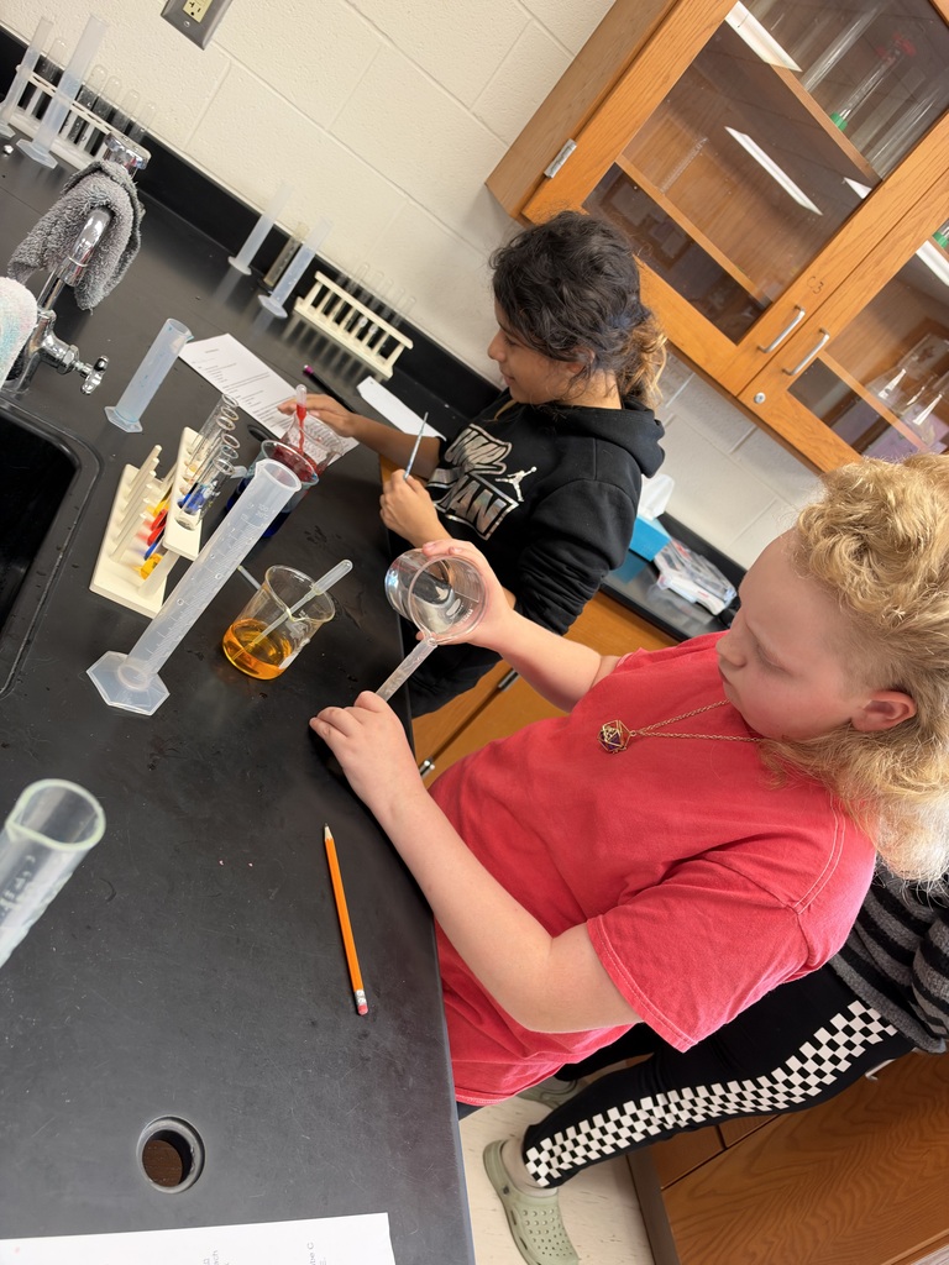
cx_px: 474
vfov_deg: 71.6
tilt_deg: -20.3
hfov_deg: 56.8
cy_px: 632
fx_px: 877
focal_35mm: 24
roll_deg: -41.0
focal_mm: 6.93
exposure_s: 1/60
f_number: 1.8
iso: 250
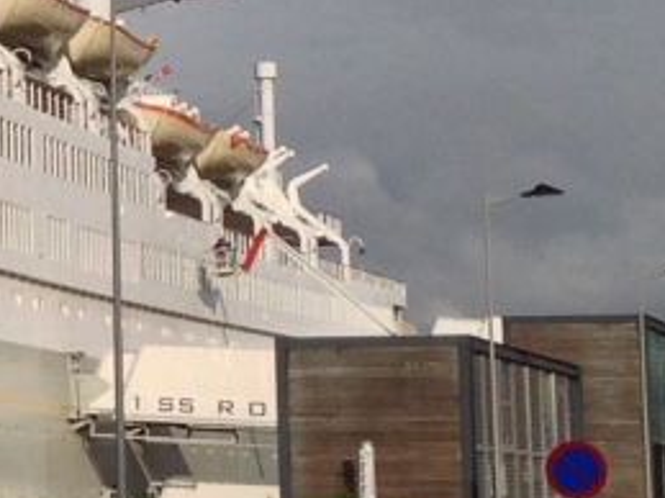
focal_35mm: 208
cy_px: 44
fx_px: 3994
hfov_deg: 9.1
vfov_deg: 7.1
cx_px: -557
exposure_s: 1/2584
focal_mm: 4.12
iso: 50
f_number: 2.4
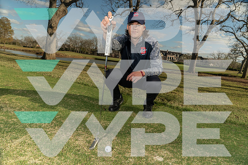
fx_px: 165
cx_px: 124
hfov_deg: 73.7
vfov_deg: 53.2
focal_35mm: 24
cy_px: 82
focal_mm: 24
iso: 500
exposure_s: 1/200
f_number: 8
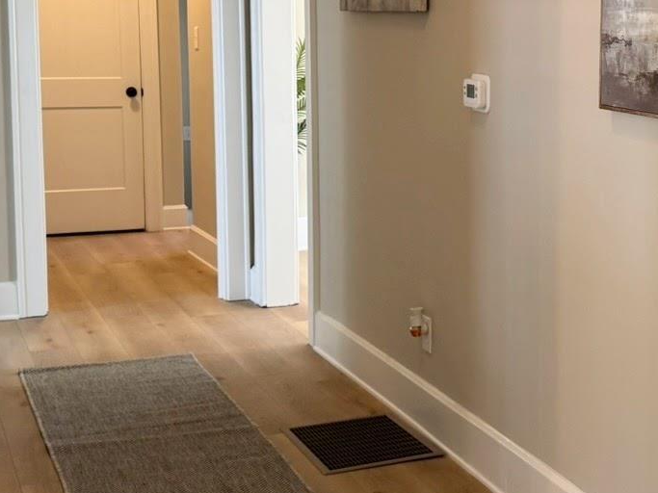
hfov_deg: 26.0
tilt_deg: -6.7
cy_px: 169
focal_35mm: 72
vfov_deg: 20.4
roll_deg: -1.3
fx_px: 1368
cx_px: 614
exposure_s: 1/120
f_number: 1.78
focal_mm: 6.76
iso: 160
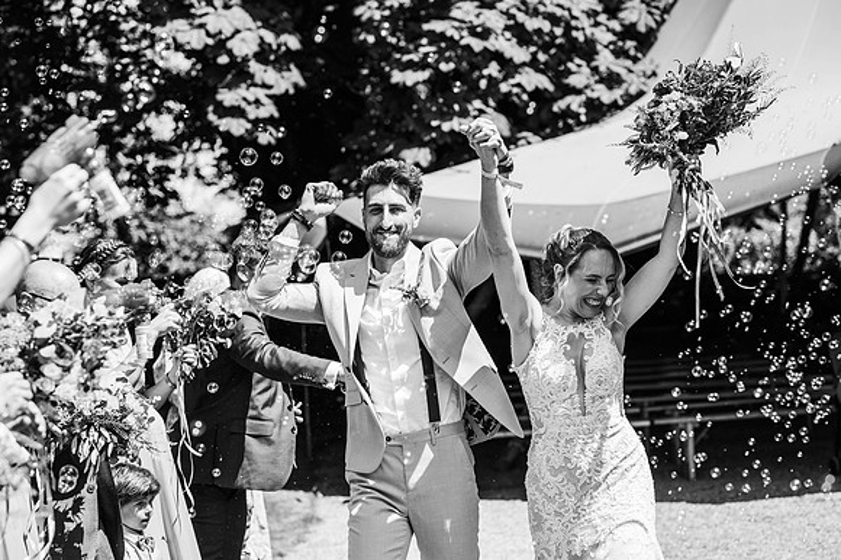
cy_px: 280
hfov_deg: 23.9
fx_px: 1984
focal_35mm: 85
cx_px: 420
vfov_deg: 16.1
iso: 100
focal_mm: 85
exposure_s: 1/1250
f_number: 4
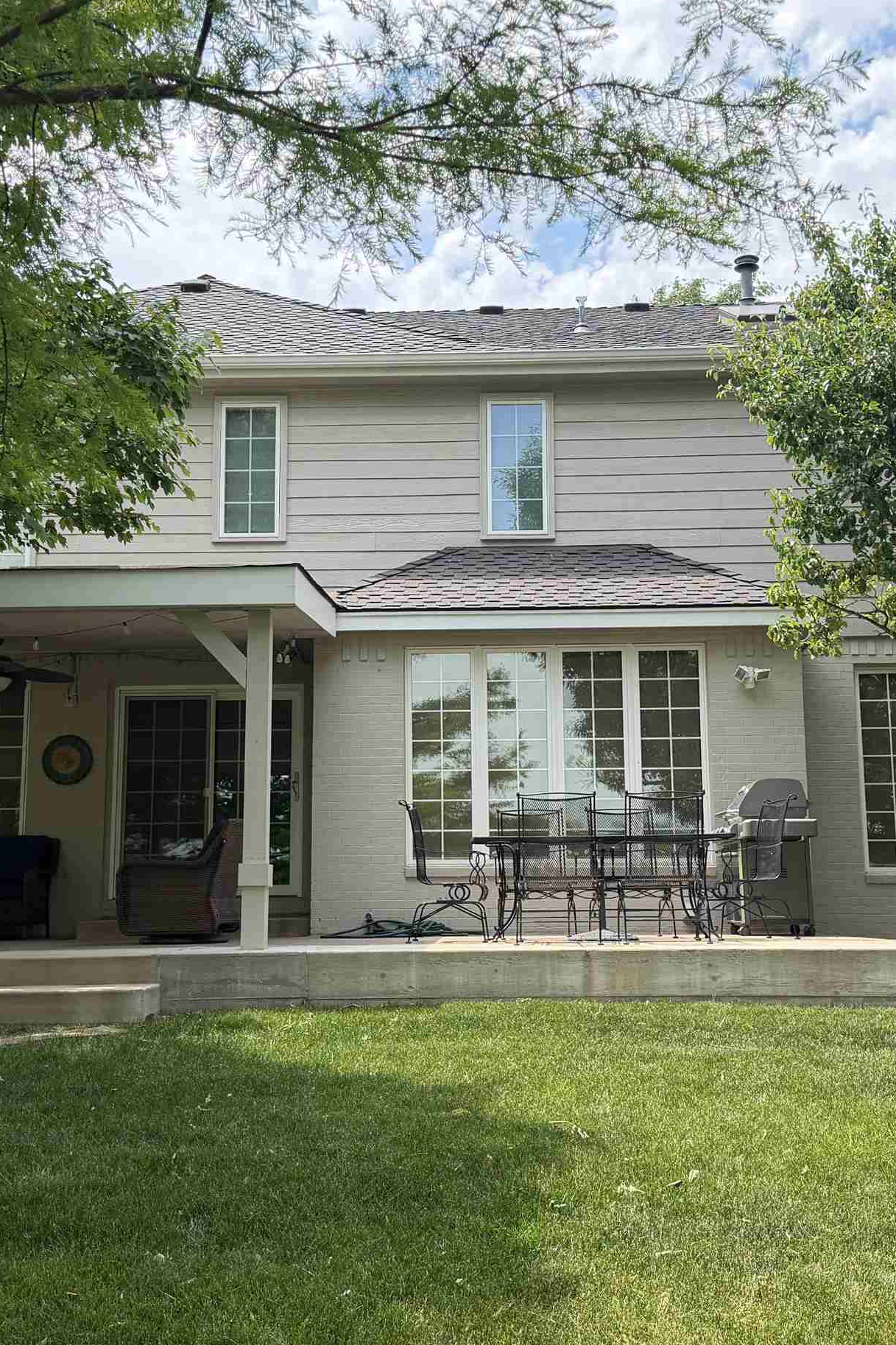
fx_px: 1568
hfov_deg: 31.9
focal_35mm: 42
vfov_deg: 46.4
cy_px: 684
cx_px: 434
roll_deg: +0.5
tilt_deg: +10.9
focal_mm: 6.76
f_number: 1.78
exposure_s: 1/2370
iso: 100
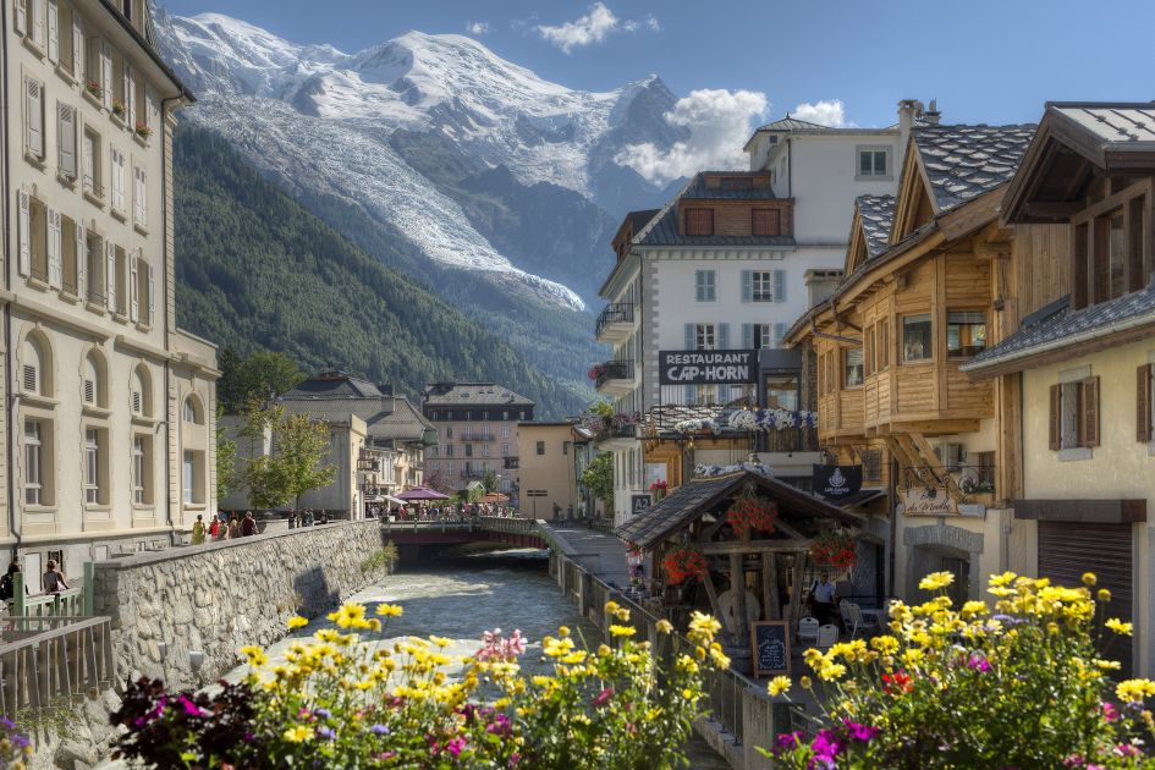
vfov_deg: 35.1
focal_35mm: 38
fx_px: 1219
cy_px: 385
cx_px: 578
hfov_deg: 50.7
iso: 200
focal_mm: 38
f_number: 10
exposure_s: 1/320
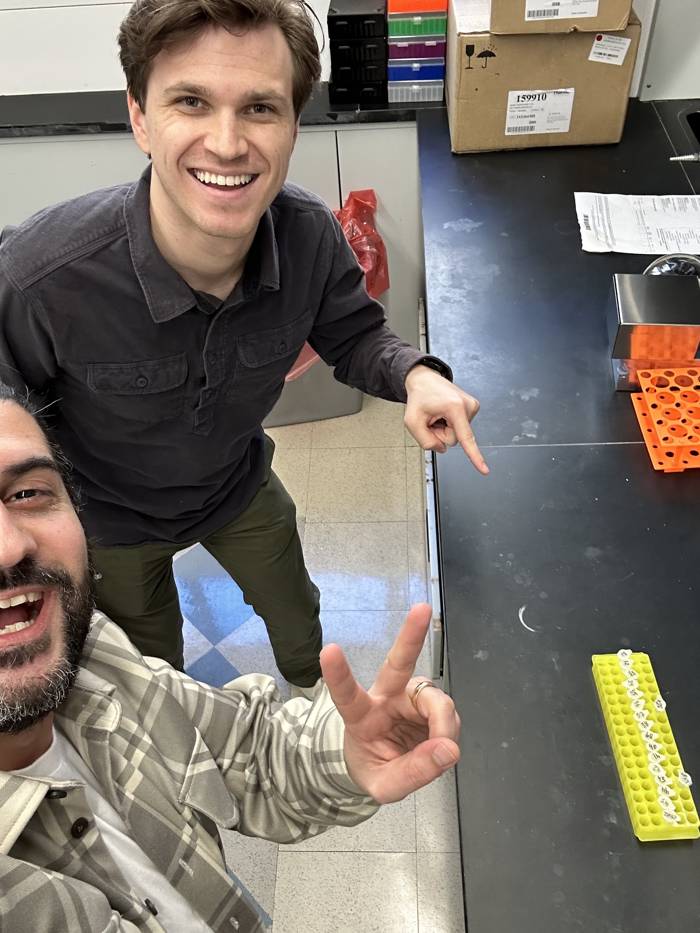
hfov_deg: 46.8
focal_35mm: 30
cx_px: 350
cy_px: 466
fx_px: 809
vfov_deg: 60.0
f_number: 1.9
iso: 80
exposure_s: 1/60
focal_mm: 2.69
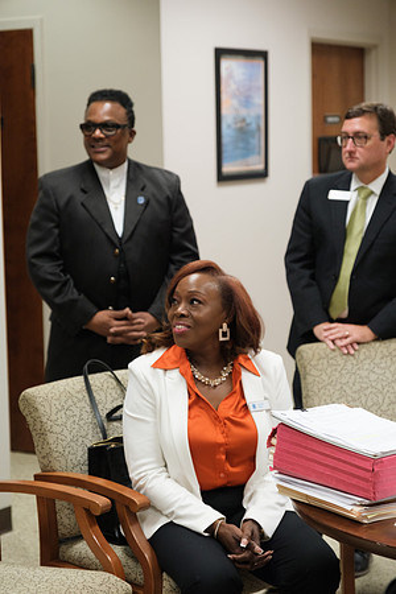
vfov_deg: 24.5
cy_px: 297
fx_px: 1369
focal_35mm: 83
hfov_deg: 16.5
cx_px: 198
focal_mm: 55
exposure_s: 1/125
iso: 800
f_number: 2.8
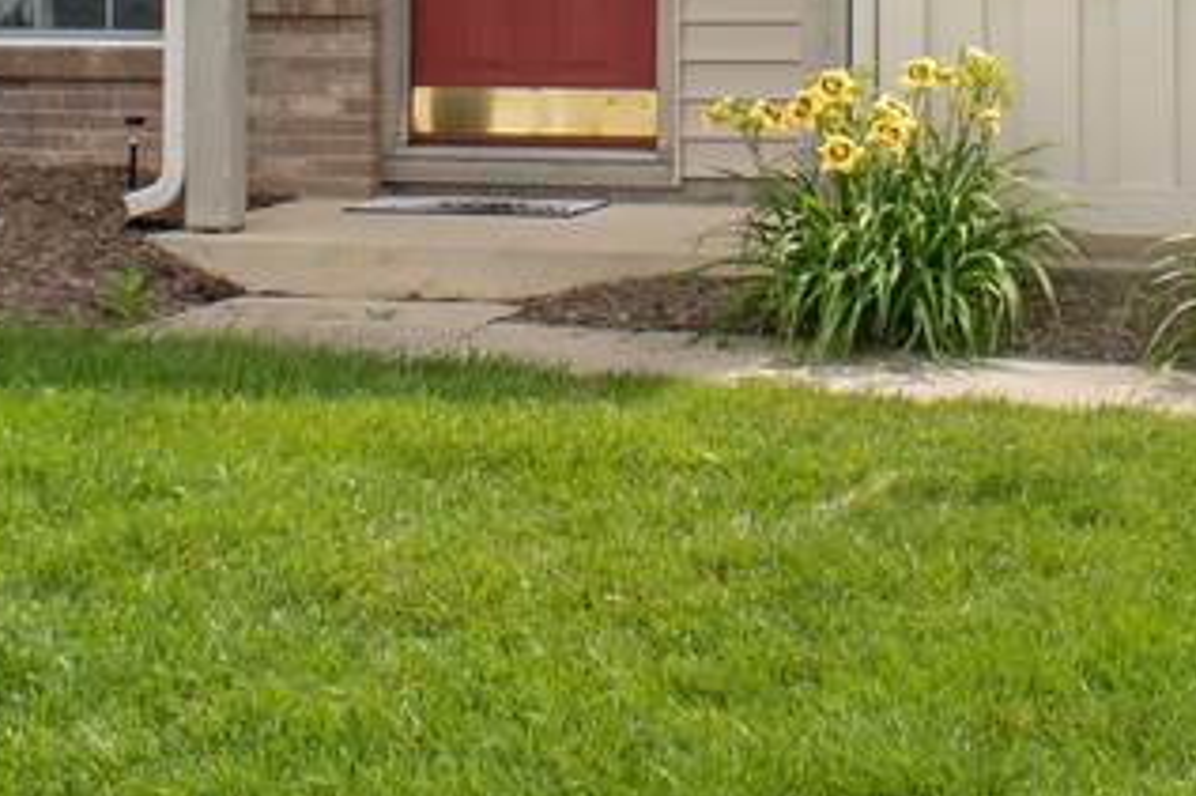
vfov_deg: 13.6
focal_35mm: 97
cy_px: -238
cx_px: 849
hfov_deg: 20.9
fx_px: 3221
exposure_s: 1/100
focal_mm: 16
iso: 200
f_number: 8
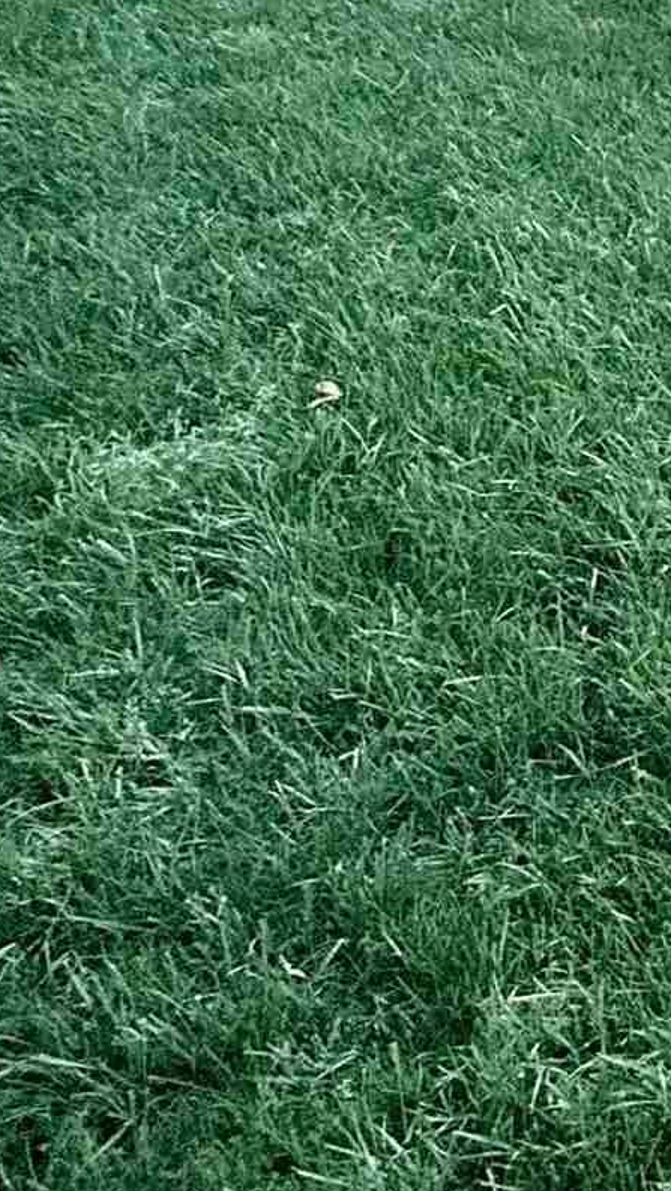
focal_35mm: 59
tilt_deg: -14.6
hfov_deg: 11.7
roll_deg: -0.5
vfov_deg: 32.0
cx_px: 1972
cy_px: -60
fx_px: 1865
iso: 50
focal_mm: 2.22
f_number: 2.2
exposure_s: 1/574
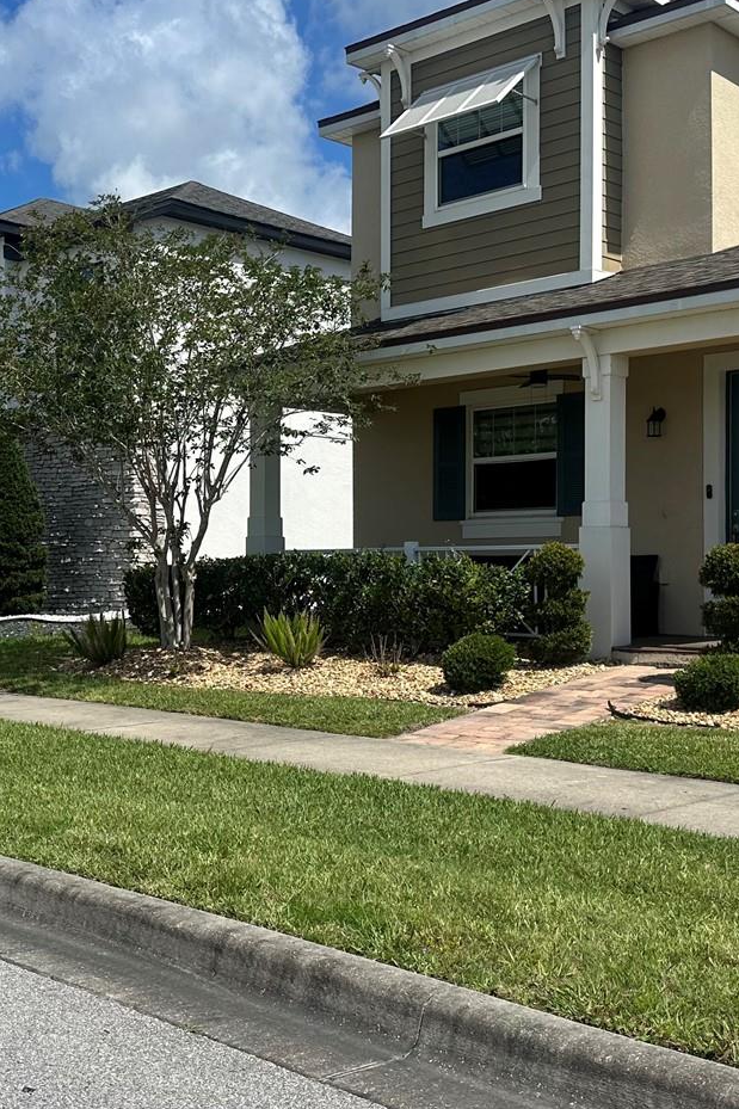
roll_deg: +1.9
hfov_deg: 30.9
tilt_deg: +4.0
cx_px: 247
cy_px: 548
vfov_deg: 45.4
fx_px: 1324
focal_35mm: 43
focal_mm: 6.86
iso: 80
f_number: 1.78
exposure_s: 1/6623
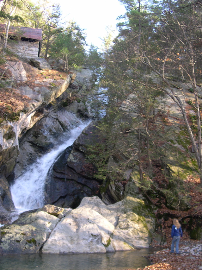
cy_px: 135
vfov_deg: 49.0
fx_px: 296
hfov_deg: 37.7
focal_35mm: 38
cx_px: 101
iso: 100
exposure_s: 1/48.2
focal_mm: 8
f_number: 2.8
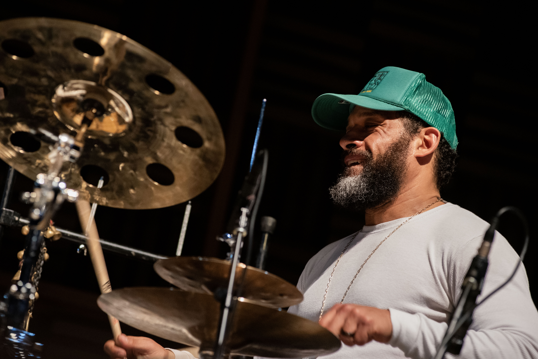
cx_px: 269
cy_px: 180
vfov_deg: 8.9
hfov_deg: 13.2
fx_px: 2317
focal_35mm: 155
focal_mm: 155
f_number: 5
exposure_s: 1/125
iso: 8000
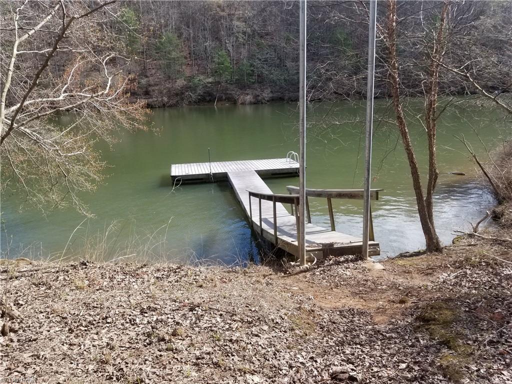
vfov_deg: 53.1
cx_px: 256
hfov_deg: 67.3
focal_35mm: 26
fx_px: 385
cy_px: 192
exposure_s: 1/1308
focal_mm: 4.25
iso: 50
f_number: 1.7
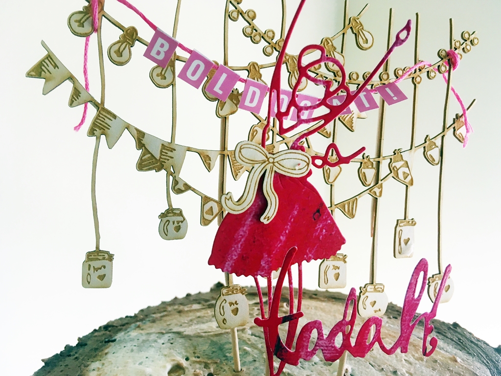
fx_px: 420
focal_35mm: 29
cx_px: 250
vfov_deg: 48.2
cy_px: 188
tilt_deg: -10.9
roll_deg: +0.5
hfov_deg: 61.7
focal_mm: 4.15
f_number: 2.2
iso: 80
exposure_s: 1/33
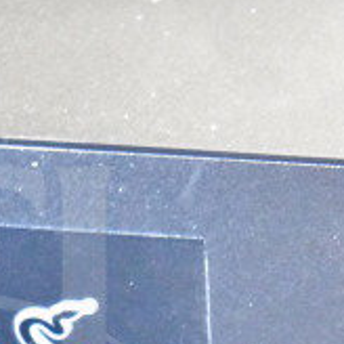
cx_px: -76
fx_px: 2930
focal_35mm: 261
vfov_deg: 6.7
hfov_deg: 6.7
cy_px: 332
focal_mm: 55
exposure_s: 1/30
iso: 25600
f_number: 5.6
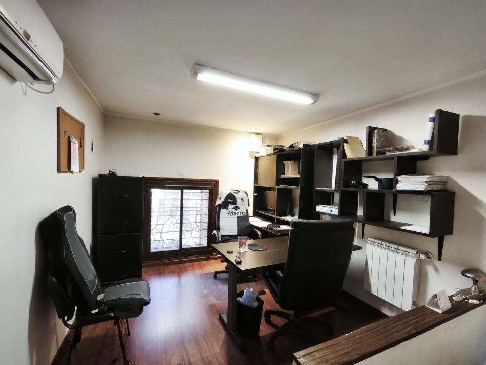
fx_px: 225
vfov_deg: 78.1
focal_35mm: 16
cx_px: 245
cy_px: 190
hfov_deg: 94.5
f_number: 2.2
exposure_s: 1/33.3
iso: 320
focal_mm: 1.91
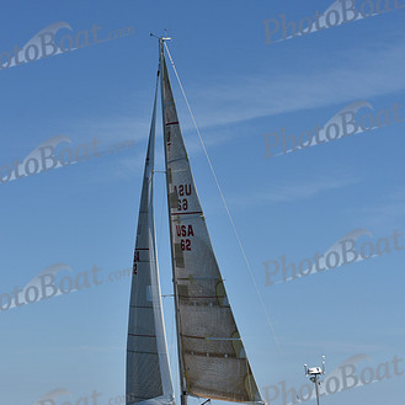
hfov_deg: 16.6
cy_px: 208
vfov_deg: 16.6
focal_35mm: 105
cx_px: 199
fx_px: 1390
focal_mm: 70
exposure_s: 1/1600
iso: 250
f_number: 8
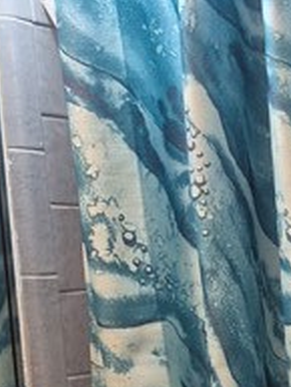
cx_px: 594
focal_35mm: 122
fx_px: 1366
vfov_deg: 15.0
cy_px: 575
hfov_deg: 11.0
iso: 320
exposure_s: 1/120
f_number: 1.8
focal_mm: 5.4
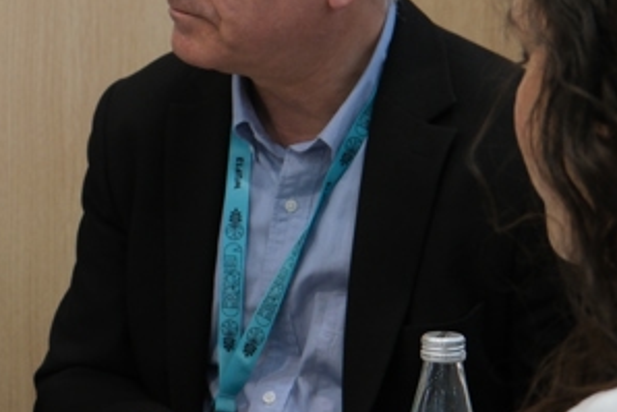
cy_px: 99
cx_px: -207
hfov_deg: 14.1
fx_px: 2383
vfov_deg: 9.9
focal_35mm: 139
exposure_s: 1/200
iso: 800
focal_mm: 30.8
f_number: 4
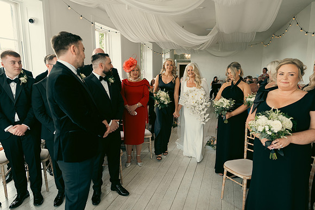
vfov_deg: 53.2
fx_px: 210
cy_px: 105
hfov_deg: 73.7
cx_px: 158
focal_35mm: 24
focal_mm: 24
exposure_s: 1/160
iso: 500
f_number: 3.5
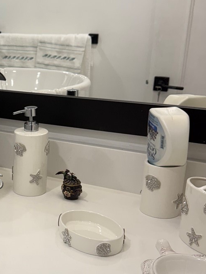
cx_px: -21
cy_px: 182
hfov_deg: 23.7
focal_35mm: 58
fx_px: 460
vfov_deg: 32.9
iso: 80
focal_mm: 6.76
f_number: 1.78
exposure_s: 1/353
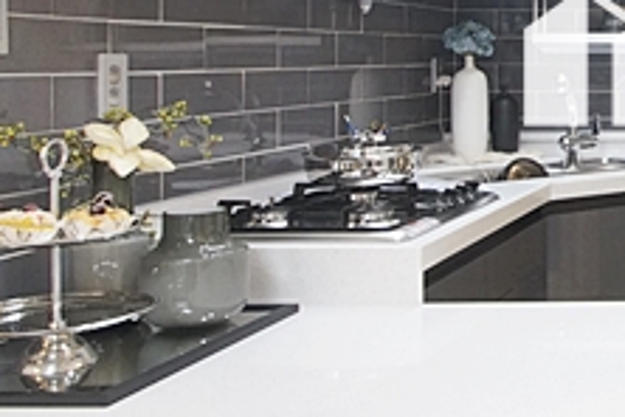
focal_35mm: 54
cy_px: 45
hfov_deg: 28.2
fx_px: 937
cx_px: 870
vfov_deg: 24.4
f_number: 9
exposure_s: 1/25
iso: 800
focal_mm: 10
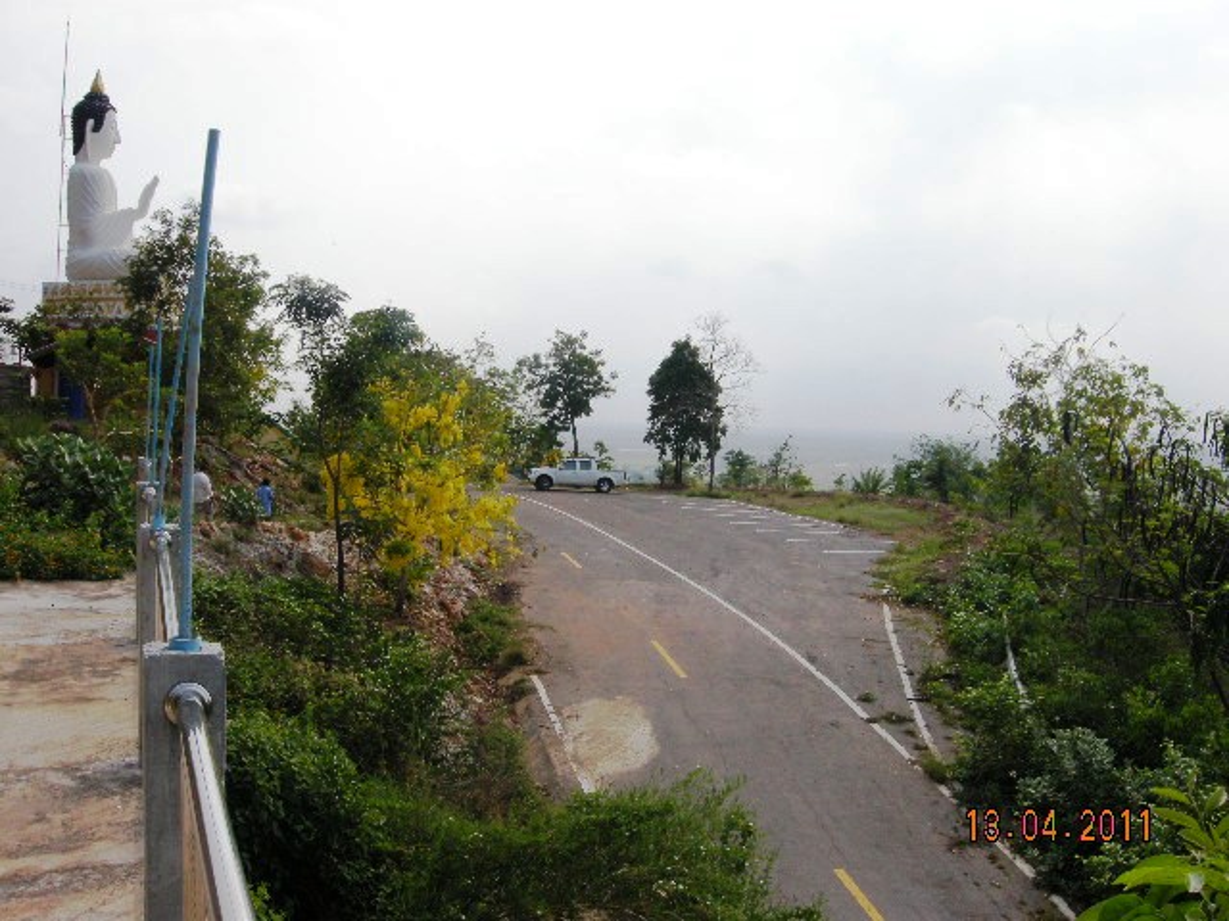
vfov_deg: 40.7
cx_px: 614
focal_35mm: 35
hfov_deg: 52.6
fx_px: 1243
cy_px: 460
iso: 64
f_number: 6.1
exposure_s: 1/327
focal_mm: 7.5
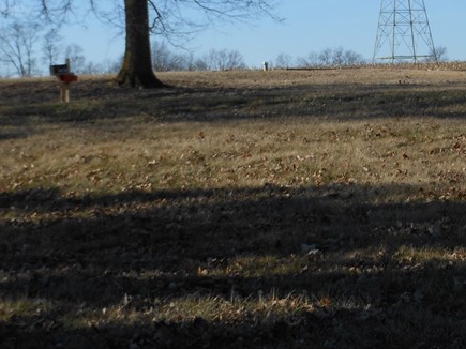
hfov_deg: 18.4
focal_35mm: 106
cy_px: 20
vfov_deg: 13.8
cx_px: 342
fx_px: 1427
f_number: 4.6
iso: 80
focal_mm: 8.1
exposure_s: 1/640
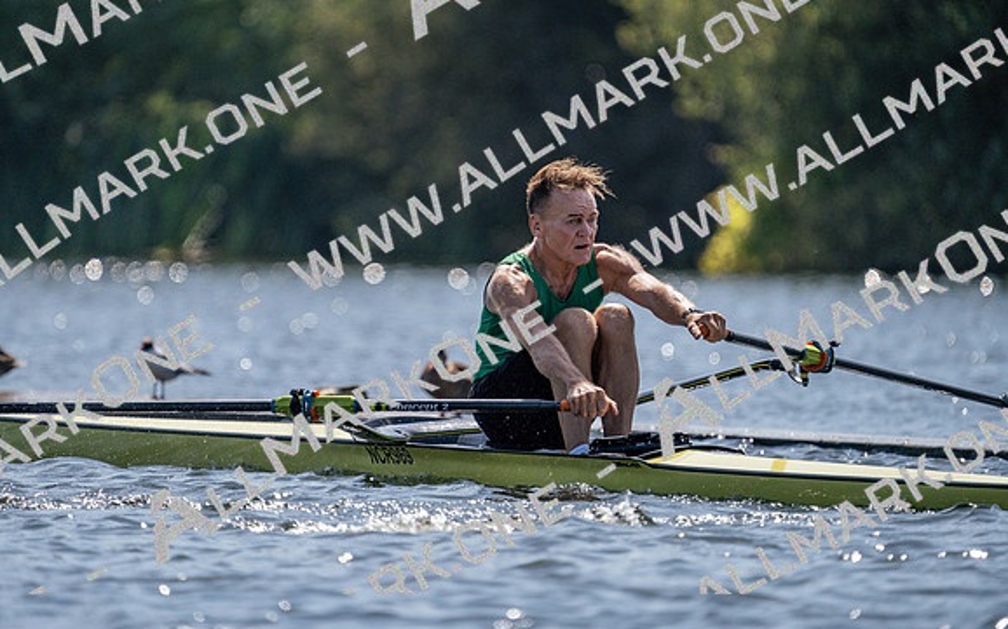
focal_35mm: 614
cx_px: 504
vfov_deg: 2.1
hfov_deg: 3.4
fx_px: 16864
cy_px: 295
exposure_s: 1/2000
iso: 320
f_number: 6.3
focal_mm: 600
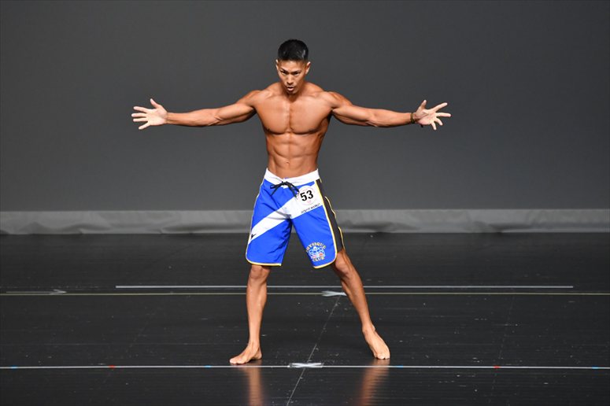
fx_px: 5335
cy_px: 203
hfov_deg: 6.5
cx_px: 305
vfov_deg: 4.4
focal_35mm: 315
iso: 2500
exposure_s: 1/400
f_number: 5.6
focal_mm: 210
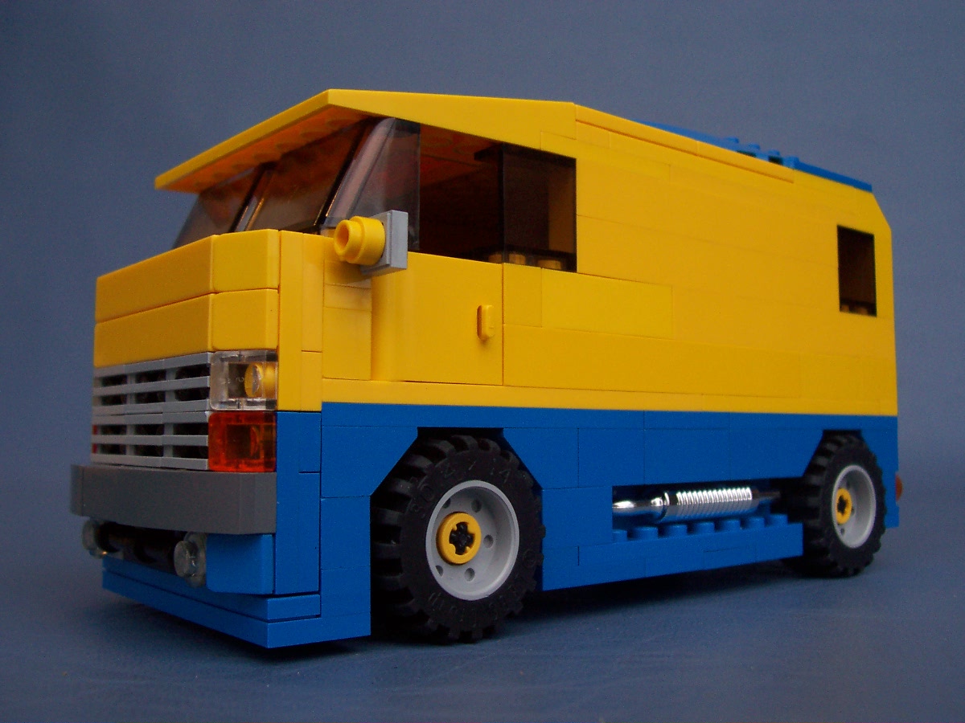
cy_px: 362
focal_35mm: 37
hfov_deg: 50.1
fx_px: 1031
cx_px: 482
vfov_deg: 38.7
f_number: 2.8
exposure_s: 1/30
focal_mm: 5.6
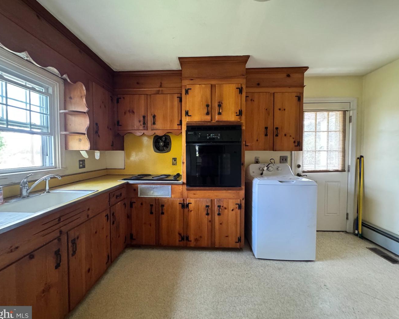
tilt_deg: -2.8
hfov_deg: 96.8
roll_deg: +0.2
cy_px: 159
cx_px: 197
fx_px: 177
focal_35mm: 15
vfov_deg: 84.0
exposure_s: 1/60
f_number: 2.2
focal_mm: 2.22
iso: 1000
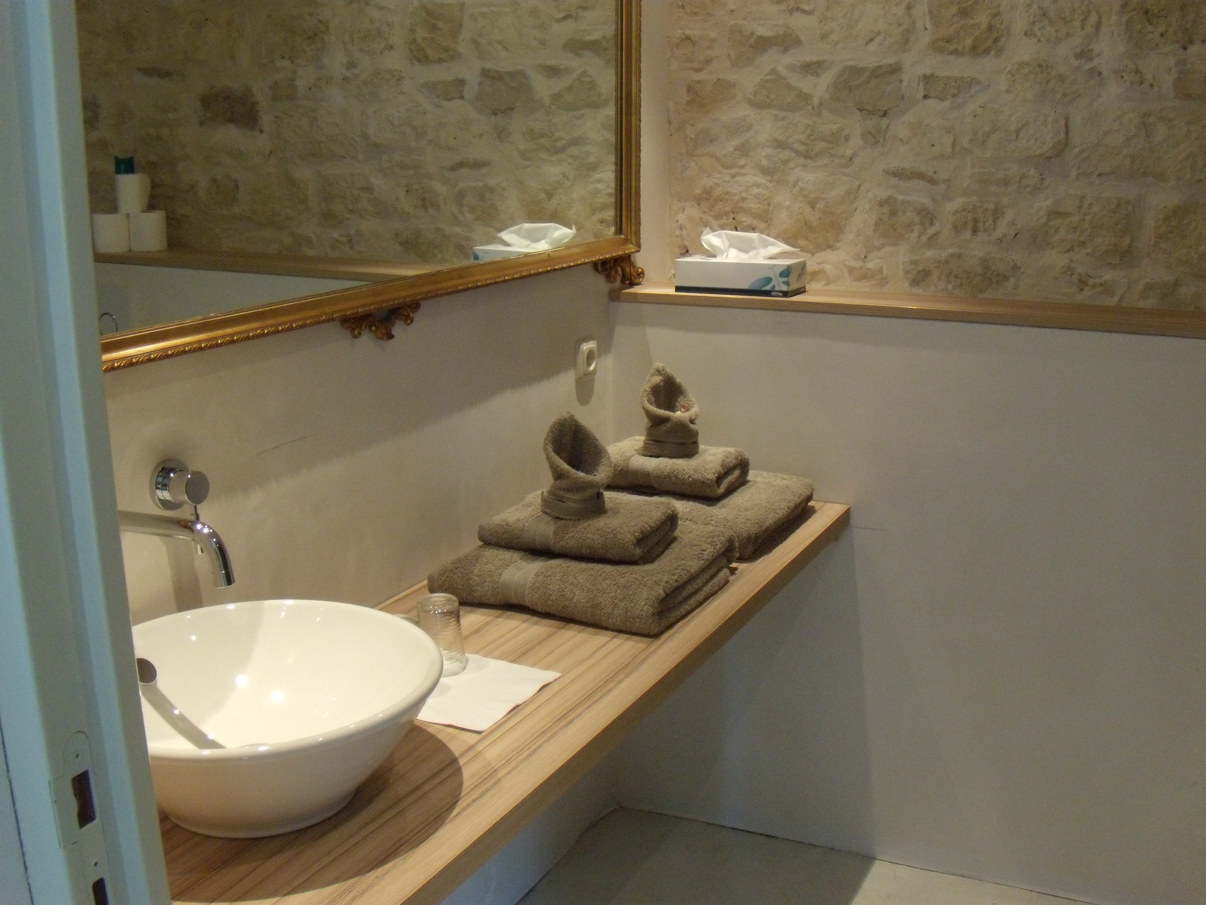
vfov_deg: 39.7
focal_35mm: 36
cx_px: 603
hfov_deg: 51.4
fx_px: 1254
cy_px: 452
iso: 400
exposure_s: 1/40
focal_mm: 6.4
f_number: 3.6
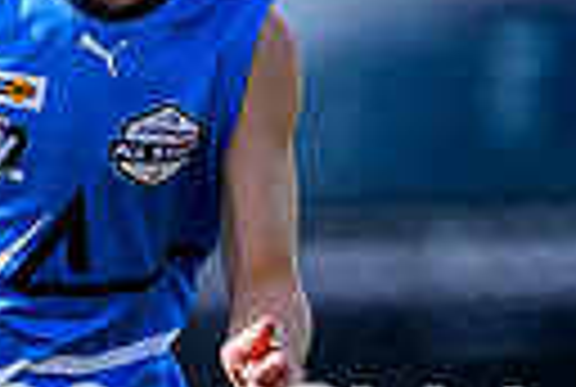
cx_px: -709
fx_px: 65448
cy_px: 370
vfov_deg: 0.3
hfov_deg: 0.5
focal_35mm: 4081
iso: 250
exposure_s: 1/1600
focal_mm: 500
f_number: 4
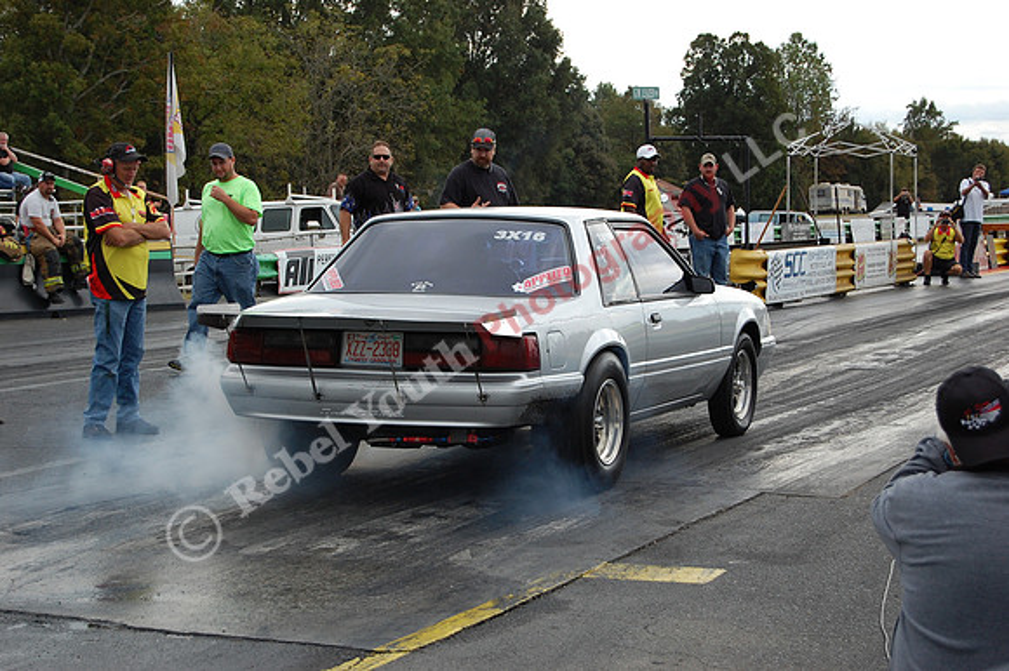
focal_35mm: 78
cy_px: 336
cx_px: 504
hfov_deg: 26.0
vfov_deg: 17.5
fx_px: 2185
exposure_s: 1/800
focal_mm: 52
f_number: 5.6
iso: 400
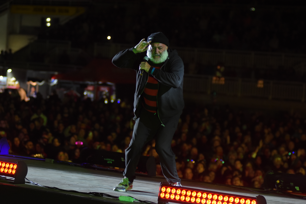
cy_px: 102
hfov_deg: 14.9
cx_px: 153
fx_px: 1173
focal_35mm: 138
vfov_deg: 9.9
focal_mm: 92
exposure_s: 1/320
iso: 2000
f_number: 2.8
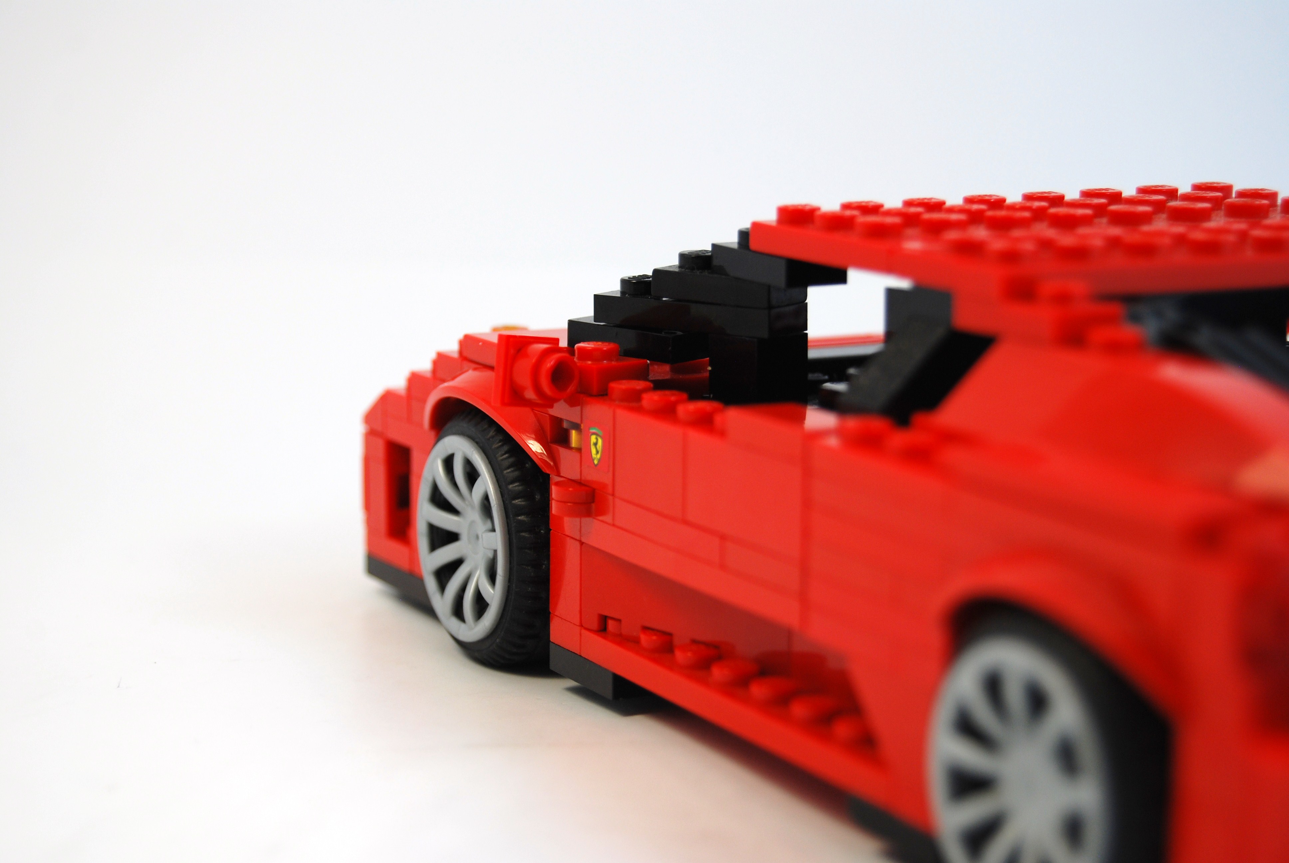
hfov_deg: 24.6
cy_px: 432
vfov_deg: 16.6
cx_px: 644
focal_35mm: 82
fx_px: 2957
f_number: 5.6
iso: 180
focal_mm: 55
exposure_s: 1/125
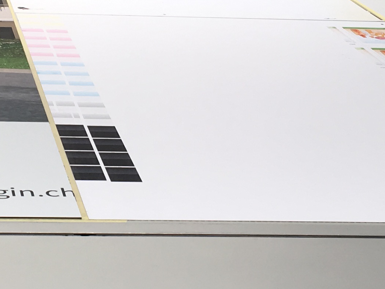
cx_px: 34
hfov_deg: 17.3
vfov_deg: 13.2
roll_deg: -3.1
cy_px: 97
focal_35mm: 112
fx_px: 1246
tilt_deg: -16.0
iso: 25
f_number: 2.2
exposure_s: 1/172
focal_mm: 4.15
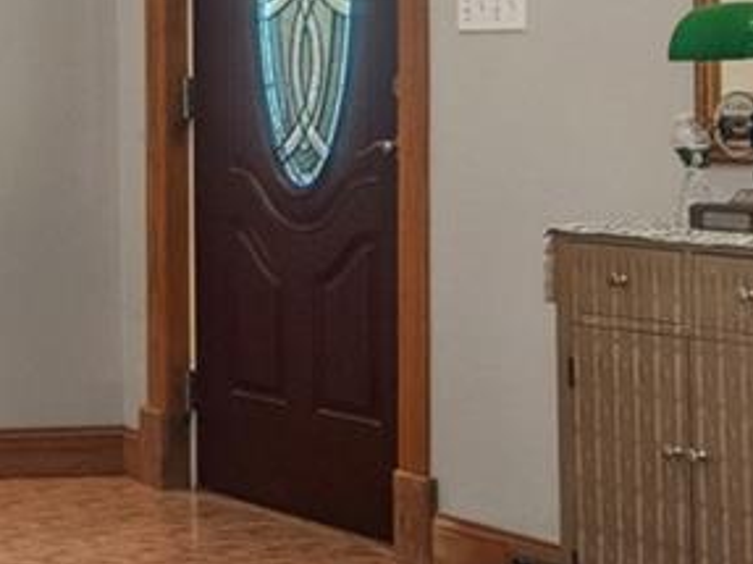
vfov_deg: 13.1
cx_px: -1010
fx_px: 2392
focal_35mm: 110
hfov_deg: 13.5
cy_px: -117
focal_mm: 16
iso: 250
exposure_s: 1/1.67
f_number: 9
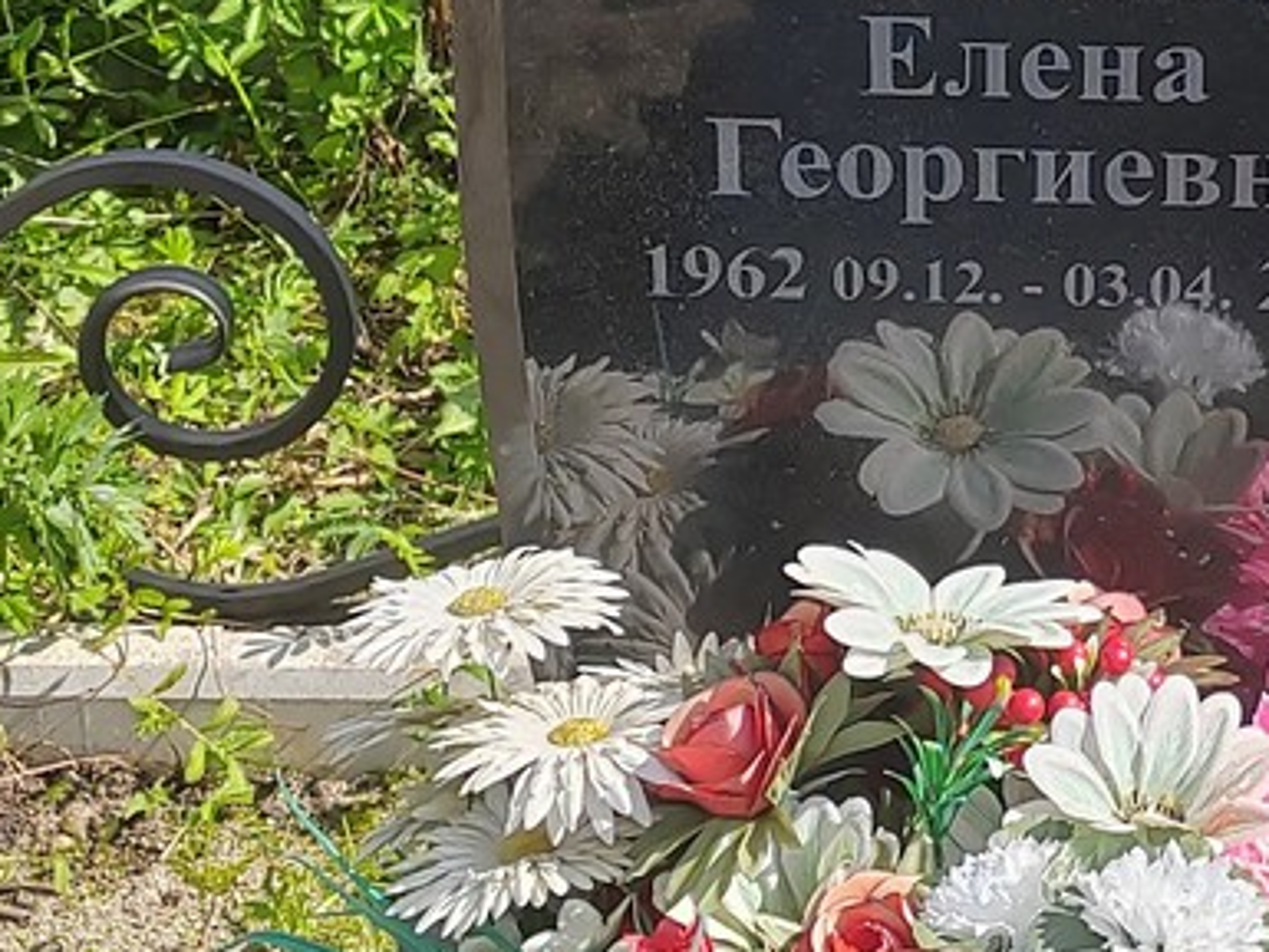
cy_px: 72
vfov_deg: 13.6
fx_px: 3960
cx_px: 1253
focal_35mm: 108
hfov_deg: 17.8
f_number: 1.9
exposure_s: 1/1200
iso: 100
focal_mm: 5.52
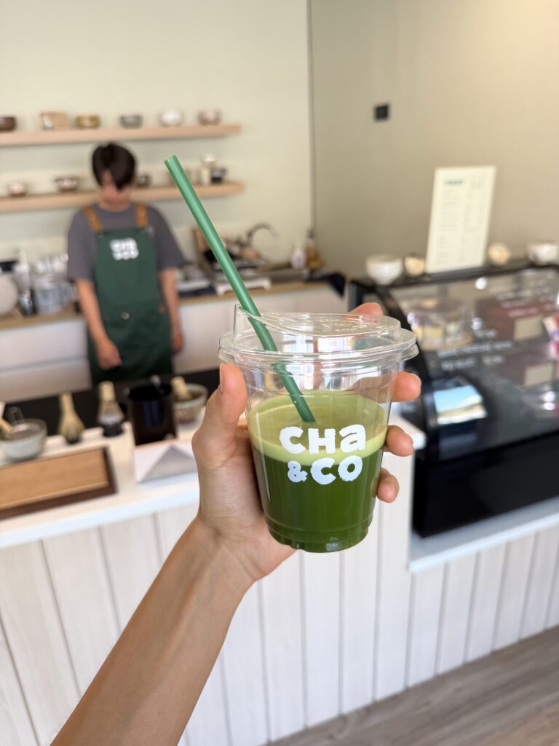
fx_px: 517
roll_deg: +1.4
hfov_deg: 56.8
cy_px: 373
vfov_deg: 71.6
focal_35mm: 24
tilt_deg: -20.3
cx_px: 280
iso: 64
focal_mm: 6.76
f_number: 1.78
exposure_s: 1/121
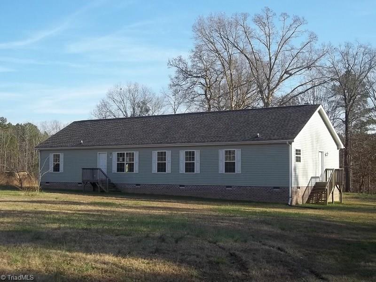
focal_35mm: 49
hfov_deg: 38.9
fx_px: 532
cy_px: 141
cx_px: 188
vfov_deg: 29.7
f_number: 3.6
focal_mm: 8.8
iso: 64
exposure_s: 1/400
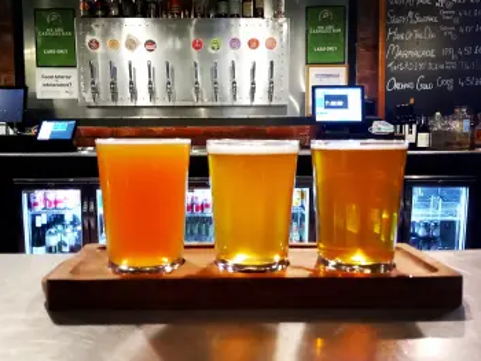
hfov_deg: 56.8
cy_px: 172
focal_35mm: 32
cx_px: 228
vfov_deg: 44.2
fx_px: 445
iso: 787
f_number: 2
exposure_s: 1/20
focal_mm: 3.54
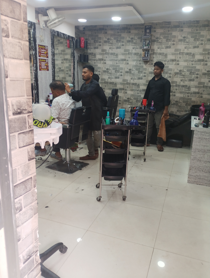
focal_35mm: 28
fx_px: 226
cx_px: 105
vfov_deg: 63.4
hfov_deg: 49.9
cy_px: 139
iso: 214
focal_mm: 4.26
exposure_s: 1/33.3
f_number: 1.8
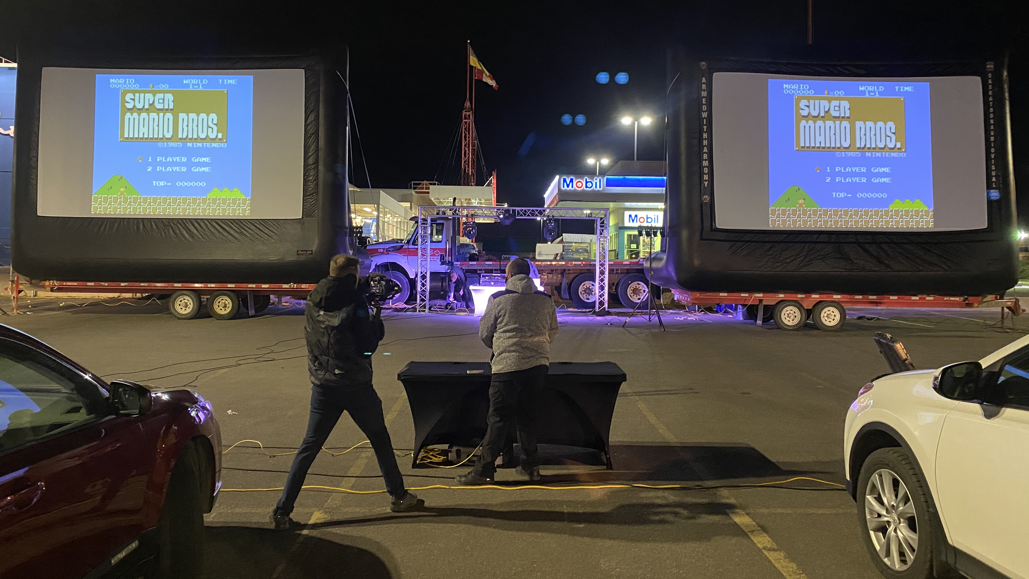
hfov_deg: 66.1
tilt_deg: +2.1
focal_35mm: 29
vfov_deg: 40.0
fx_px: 791
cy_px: 237
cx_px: 505
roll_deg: -1.1
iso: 640
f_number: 1.8
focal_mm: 4.25
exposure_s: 1/30
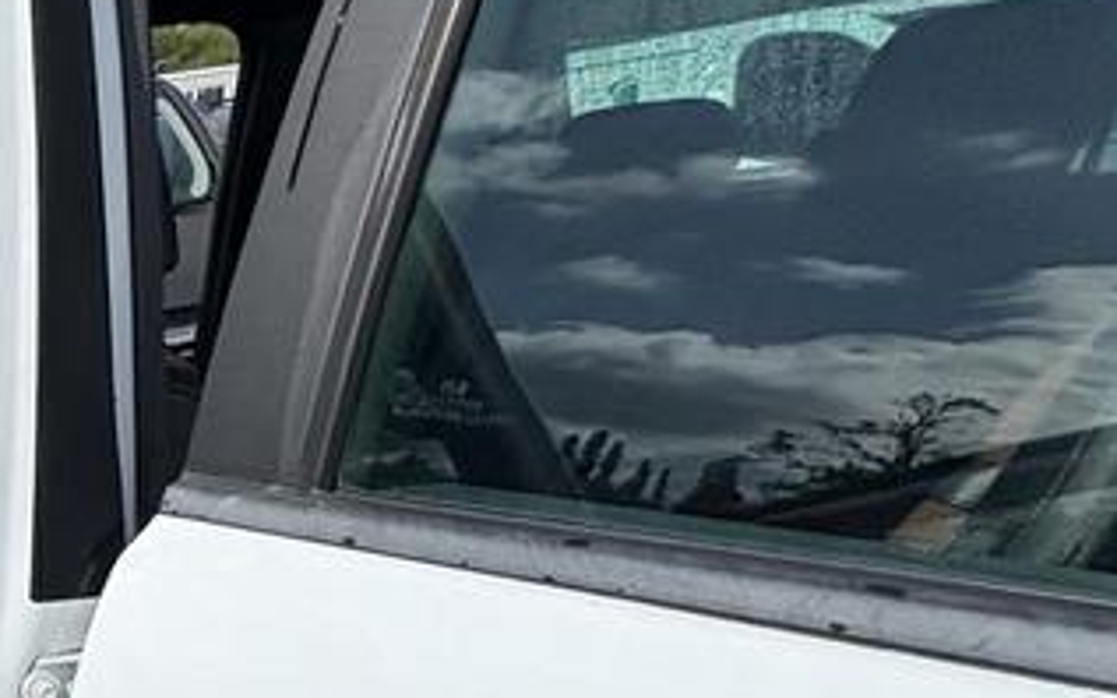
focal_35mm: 42
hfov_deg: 31.8
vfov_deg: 29.3
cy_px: 627
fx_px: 1278
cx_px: -430
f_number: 2.2
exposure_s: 1/2874
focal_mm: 2.22
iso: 64
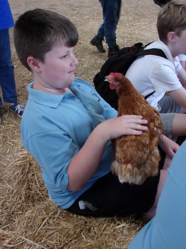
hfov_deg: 42.9
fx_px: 236
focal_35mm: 33
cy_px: 124
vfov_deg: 55.4
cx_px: 93
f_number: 3.7
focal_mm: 5.9
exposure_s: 1/34
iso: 200
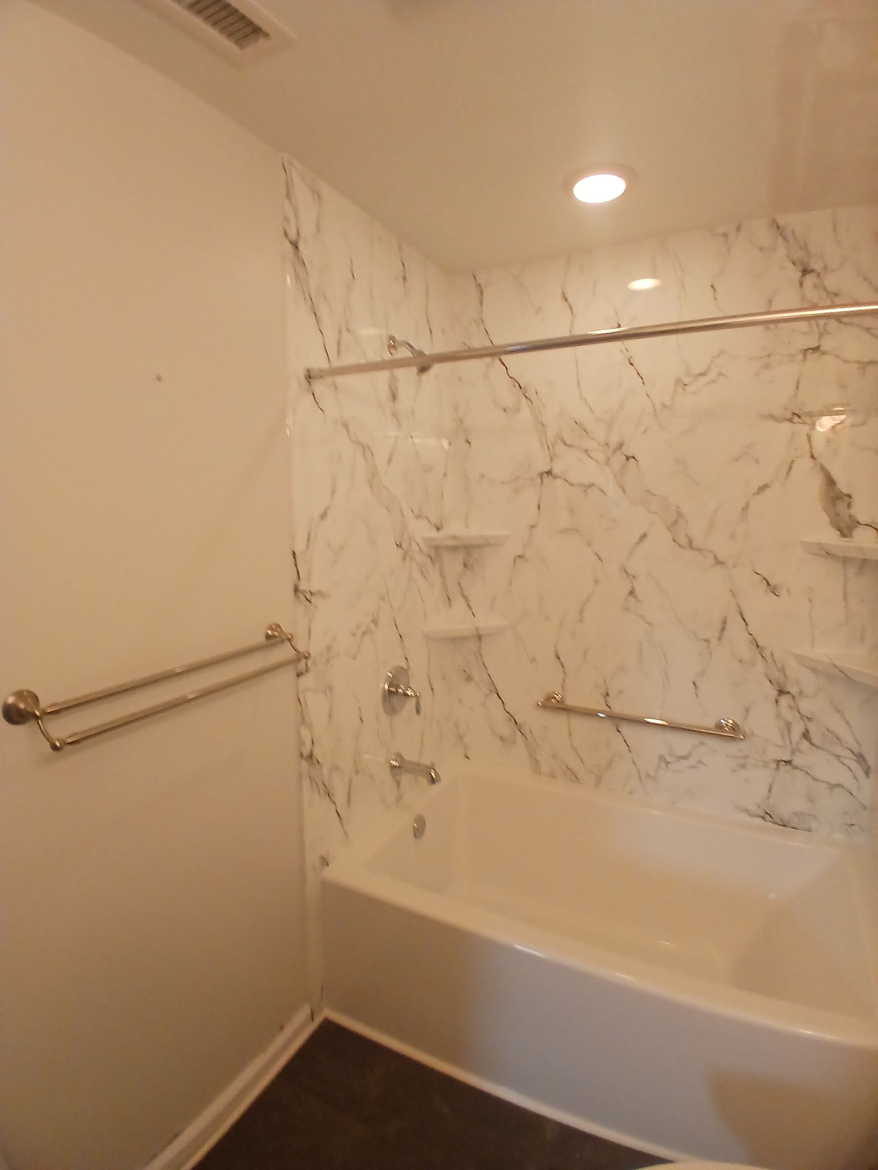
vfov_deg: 91.0
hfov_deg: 74.7
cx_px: 439
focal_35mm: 17
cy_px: 585
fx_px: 575
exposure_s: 1/30
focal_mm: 1.4
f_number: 2.2
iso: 100
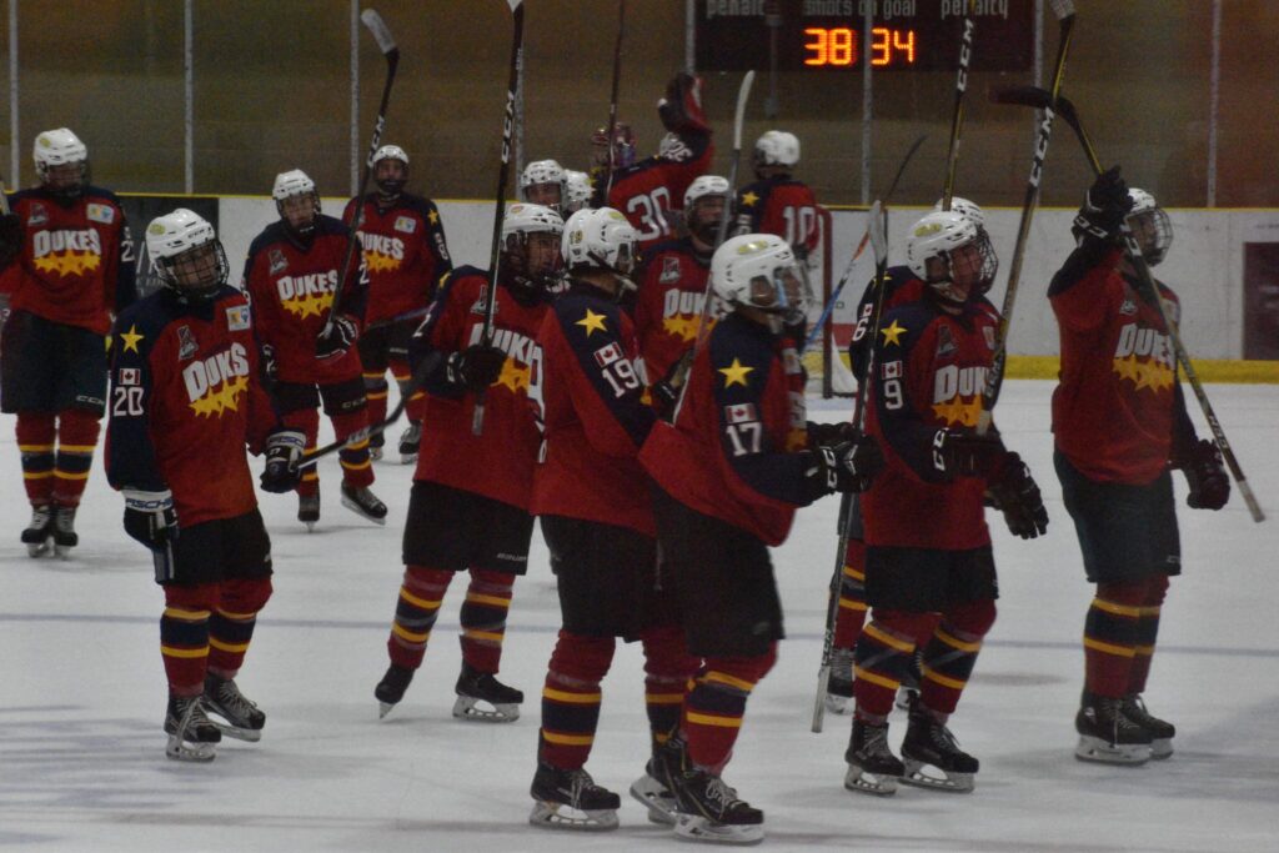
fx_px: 7461
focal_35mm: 210
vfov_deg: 6.5
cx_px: 640
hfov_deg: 9.8
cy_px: 426
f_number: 11
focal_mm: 140
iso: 10000
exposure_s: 1/400
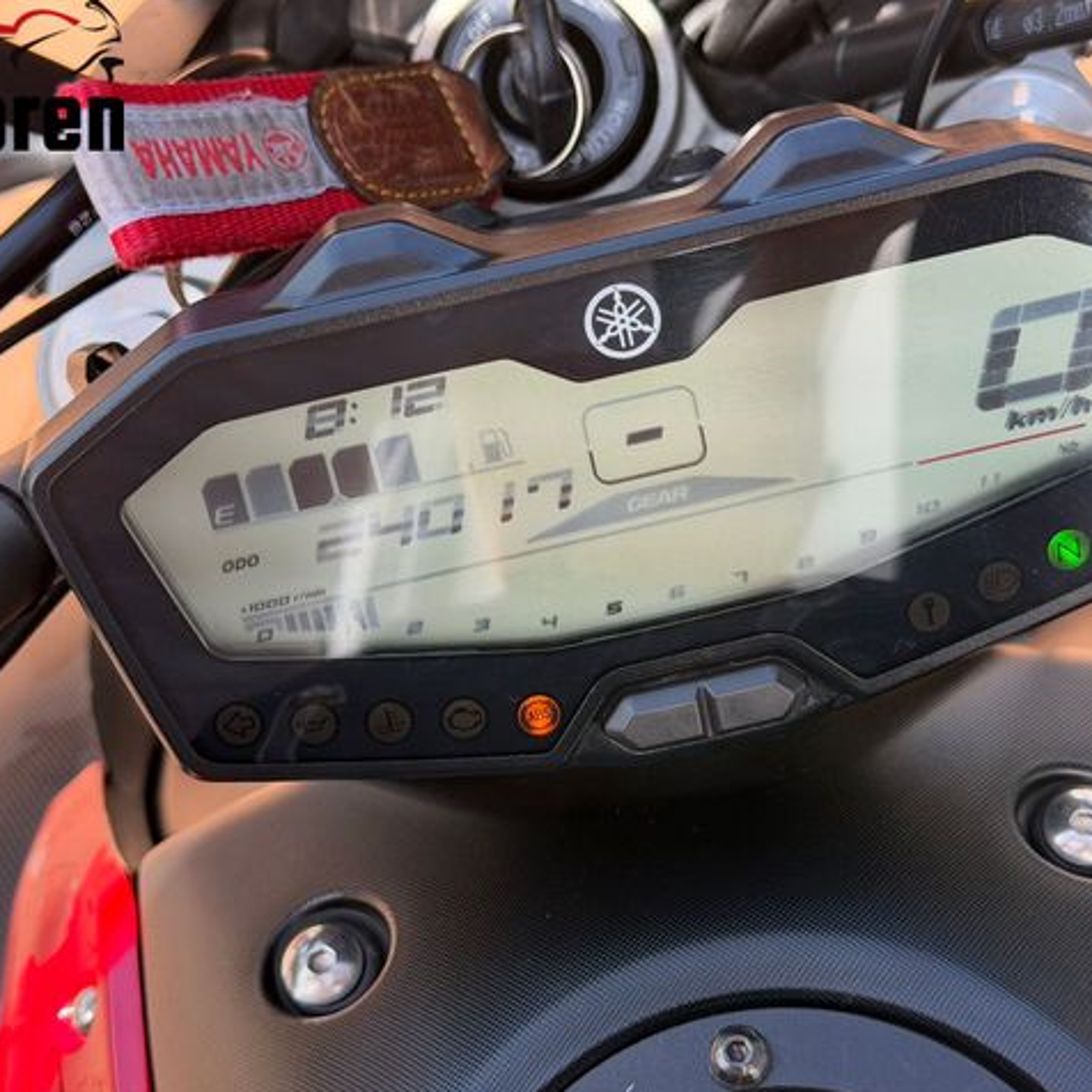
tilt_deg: -61.9
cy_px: 548
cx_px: 564
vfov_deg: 30.0
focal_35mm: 57
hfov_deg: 30.0
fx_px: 2034
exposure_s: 1/657
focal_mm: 6.76
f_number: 1.78
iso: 80
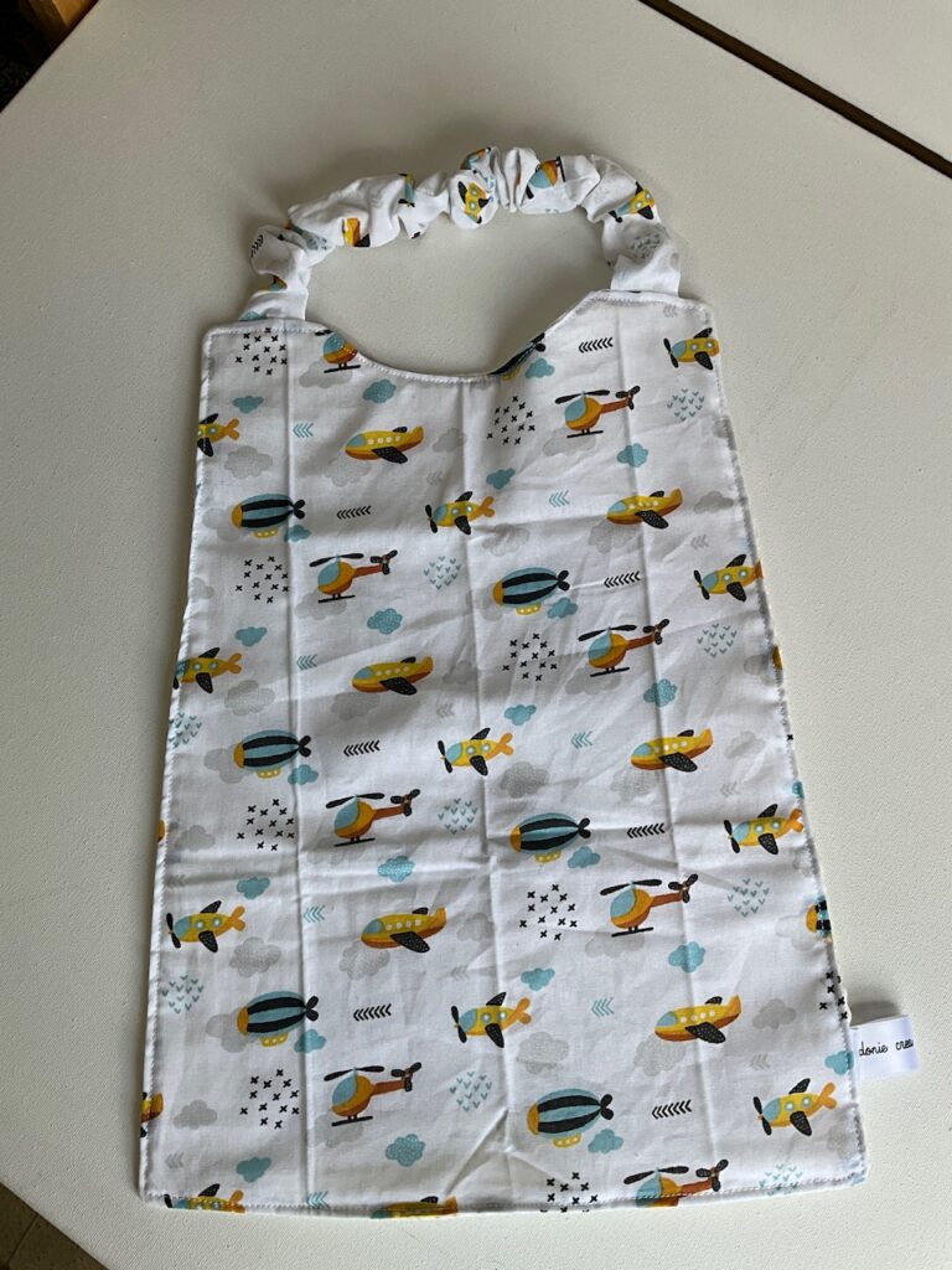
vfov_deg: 61.7
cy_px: 635
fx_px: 1063
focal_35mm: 29
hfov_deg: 48.2
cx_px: 476
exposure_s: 1/375
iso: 25
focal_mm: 3
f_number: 1.8
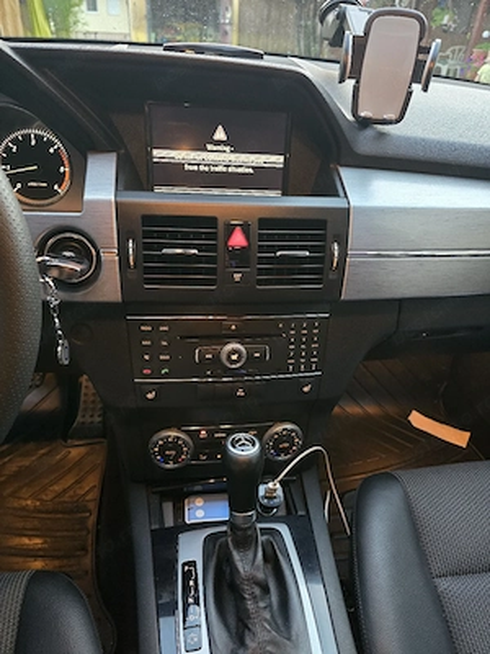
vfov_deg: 73.9
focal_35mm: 23
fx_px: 434
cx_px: 245
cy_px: 327
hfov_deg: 58.9
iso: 1600
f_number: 1.7
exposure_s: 1/33.4
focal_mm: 6.3
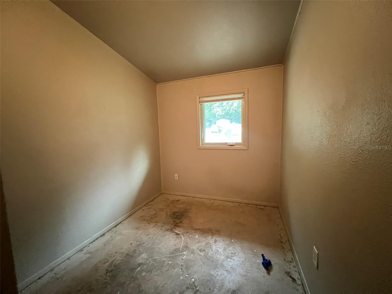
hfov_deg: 106.2
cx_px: 196
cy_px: 147
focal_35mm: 13
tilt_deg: -5.9
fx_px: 147
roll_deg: +2.0
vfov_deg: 89.9
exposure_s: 1/24
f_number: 1.8
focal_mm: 1.57
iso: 2000
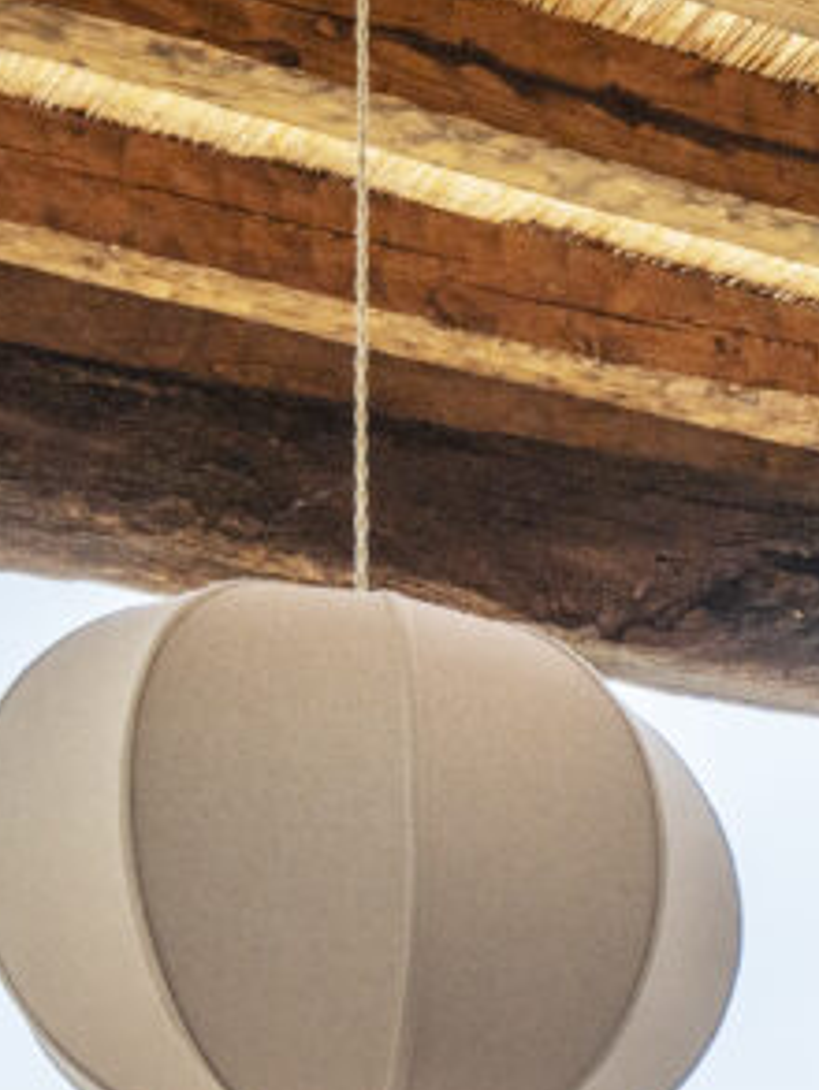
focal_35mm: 116
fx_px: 3657
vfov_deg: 15.2
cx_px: 1727
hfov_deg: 11.3
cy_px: 1802
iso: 400
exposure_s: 1/320
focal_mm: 23
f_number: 10
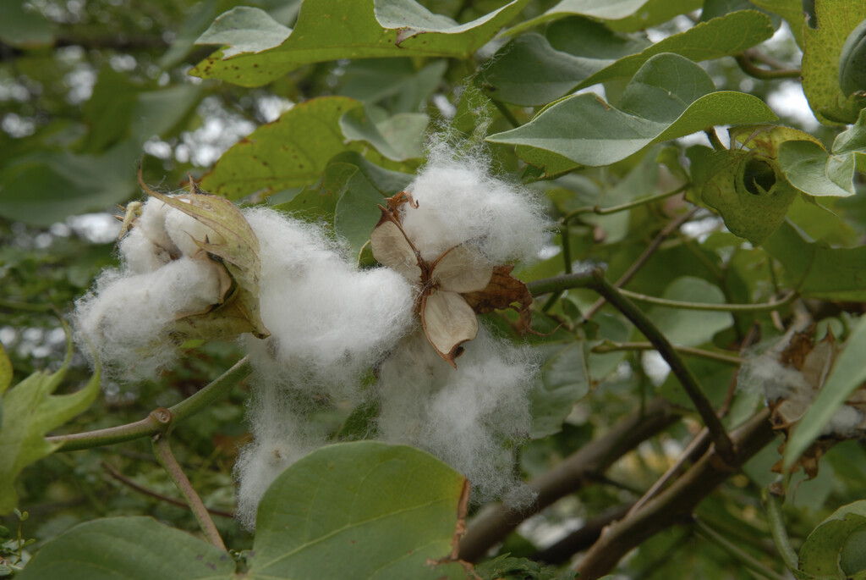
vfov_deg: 20.2
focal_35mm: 68
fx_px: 1625
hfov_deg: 29.8
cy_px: 290
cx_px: 433
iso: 100
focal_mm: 45
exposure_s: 1/80
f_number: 11
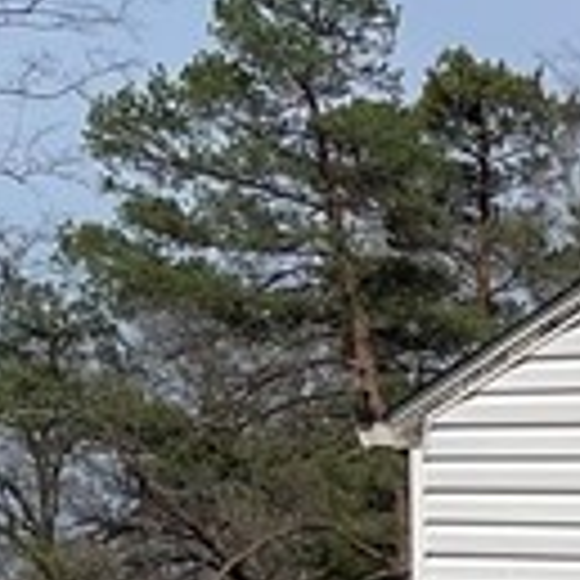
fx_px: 3336
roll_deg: -3.5
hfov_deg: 7.9
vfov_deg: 9.2
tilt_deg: -7.8
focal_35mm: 176
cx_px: 1987
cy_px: 1209
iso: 32
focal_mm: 5.1
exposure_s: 1/7937
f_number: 1.6
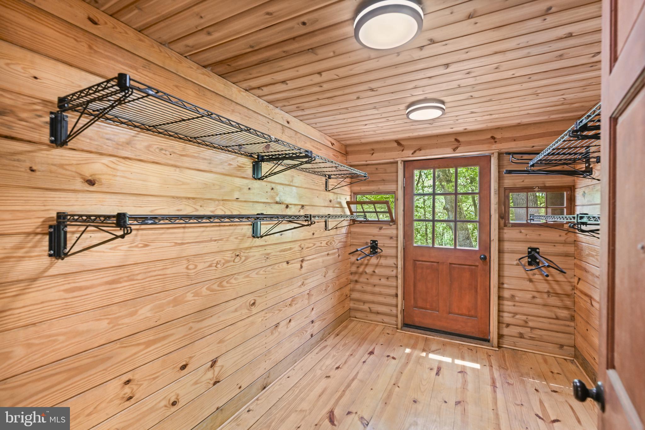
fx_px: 287
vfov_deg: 73.7
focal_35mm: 16
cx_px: 322
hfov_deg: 96.7
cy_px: 215
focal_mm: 16
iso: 800
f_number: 6.3
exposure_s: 1/25
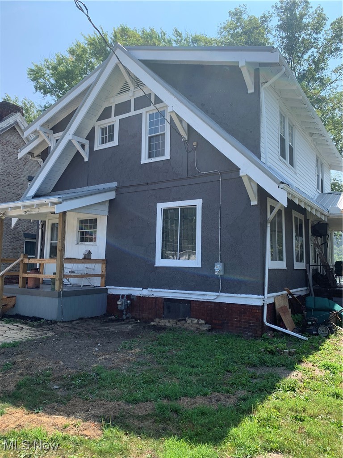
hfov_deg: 53.1
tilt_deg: +9.3
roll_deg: -1.4
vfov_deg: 67.3
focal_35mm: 26
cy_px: 229
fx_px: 344
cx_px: 172
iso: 25
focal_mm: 4.25
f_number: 1.8
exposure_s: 1/783
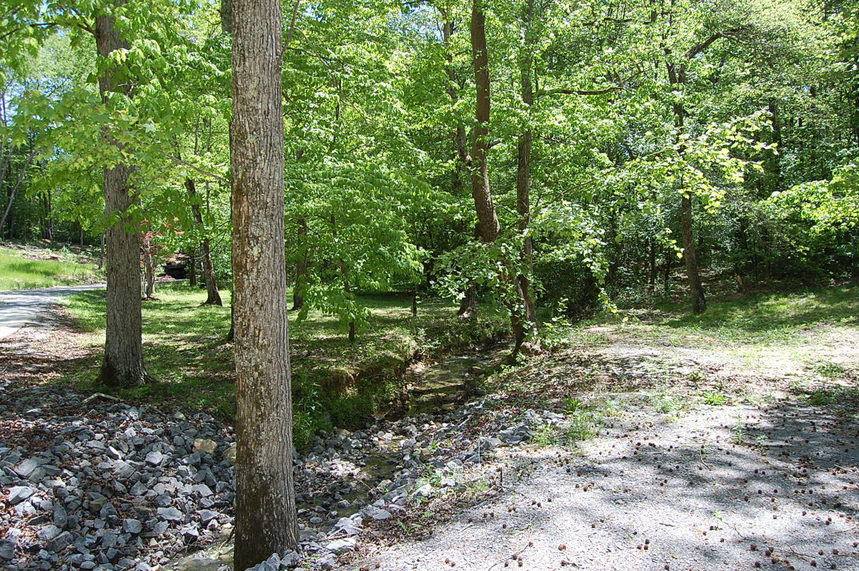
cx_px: 430
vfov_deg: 47.8
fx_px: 644
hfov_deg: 67.4
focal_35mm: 27
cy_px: 286
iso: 200
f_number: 6.3
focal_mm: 18
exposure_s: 1/160
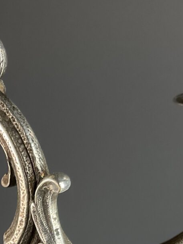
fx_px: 690
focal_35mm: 98
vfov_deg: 18.0
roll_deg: +1.9
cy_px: 357
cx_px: -42
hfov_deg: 14.6
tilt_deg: -32.8
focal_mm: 3
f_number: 1.8
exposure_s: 1/50
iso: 40
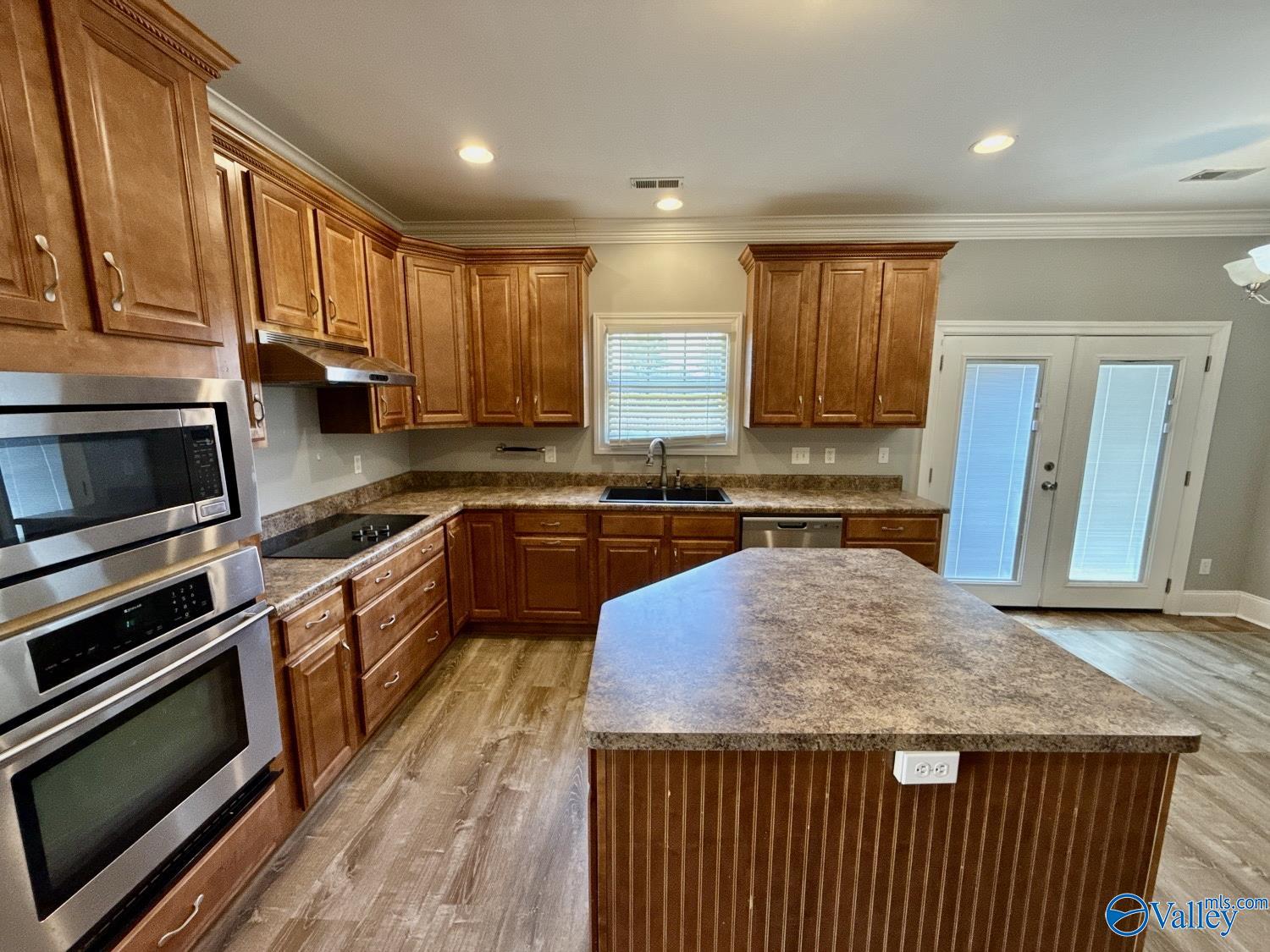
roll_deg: -0.6
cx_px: 635
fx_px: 514
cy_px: 476
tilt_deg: -8.7
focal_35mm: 14
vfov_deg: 85.7
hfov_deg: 102.1
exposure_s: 1/120
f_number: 2.2
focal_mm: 2.22
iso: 500
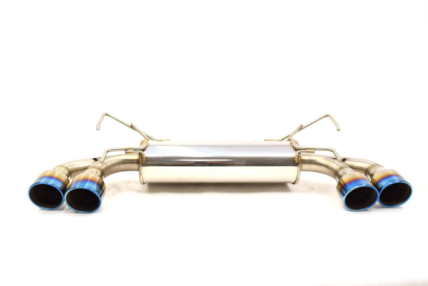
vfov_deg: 36.9
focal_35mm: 36
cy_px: 143
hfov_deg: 53.1
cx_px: 214
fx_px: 428
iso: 400
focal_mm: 24
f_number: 6.3
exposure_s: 1/160
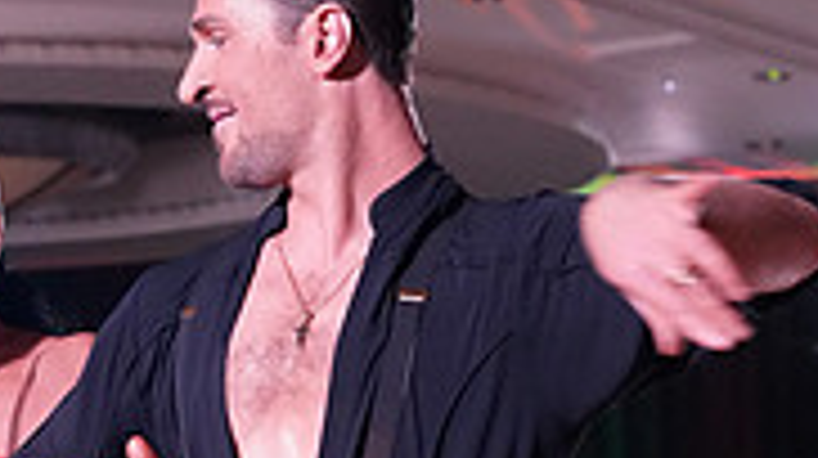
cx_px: 47
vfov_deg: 5.9
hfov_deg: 10.5
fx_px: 4421
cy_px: 741
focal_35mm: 204
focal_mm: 61
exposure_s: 1/320
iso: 6400
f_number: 5
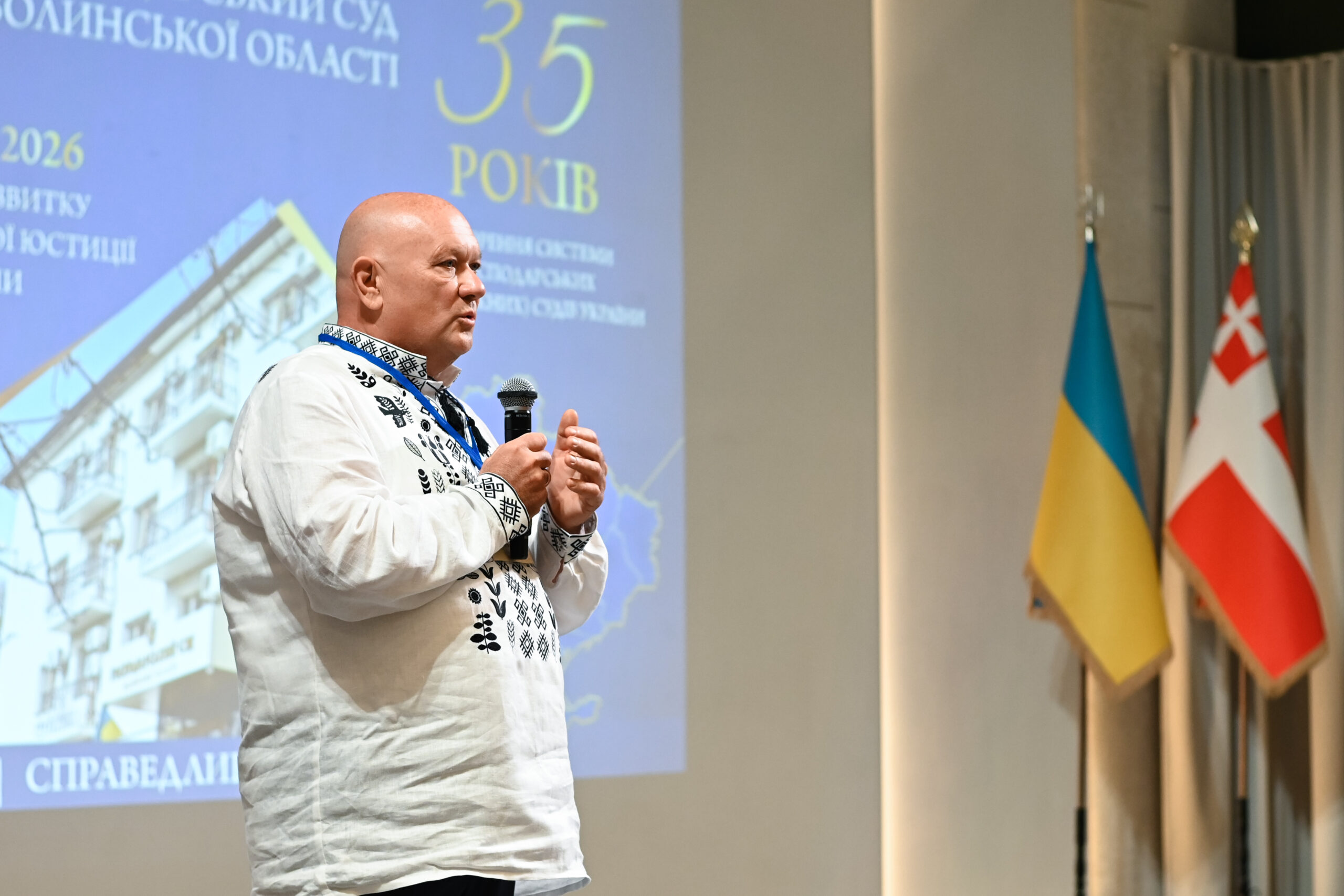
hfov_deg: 27.0
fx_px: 2800
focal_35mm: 75
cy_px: 448
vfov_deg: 18.2
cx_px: 672
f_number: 3.2
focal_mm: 50
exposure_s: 1/200
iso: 1600
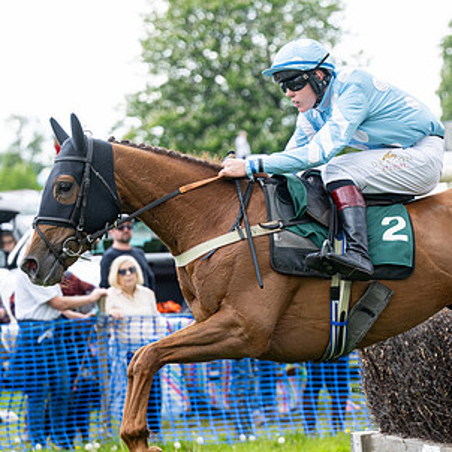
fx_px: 2999
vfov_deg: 8.6
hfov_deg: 8.6
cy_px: 303
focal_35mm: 203
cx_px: 345
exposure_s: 1/1600
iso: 400
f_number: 2.8
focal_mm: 98
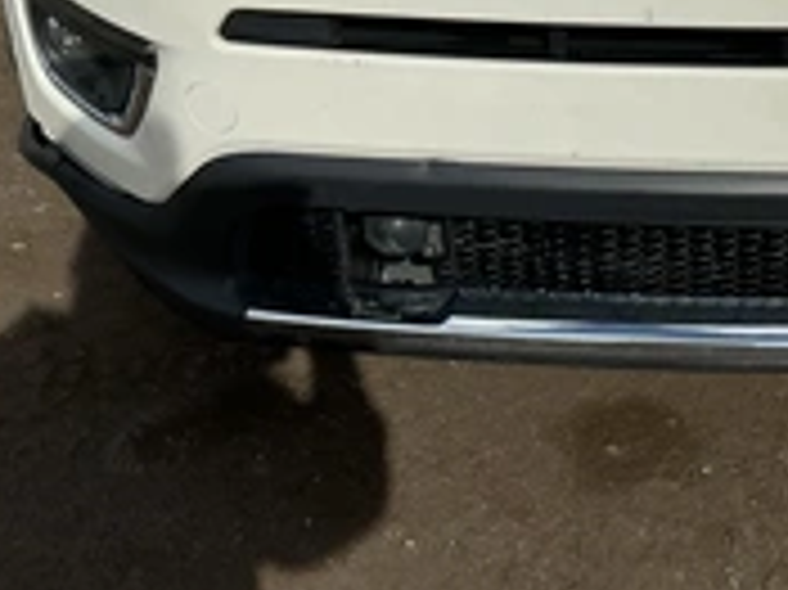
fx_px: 1456
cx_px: 689
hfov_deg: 29.2
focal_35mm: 64
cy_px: 5
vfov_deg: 22.1
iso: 25
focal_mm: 3
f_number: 1.8
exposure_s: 1/5814
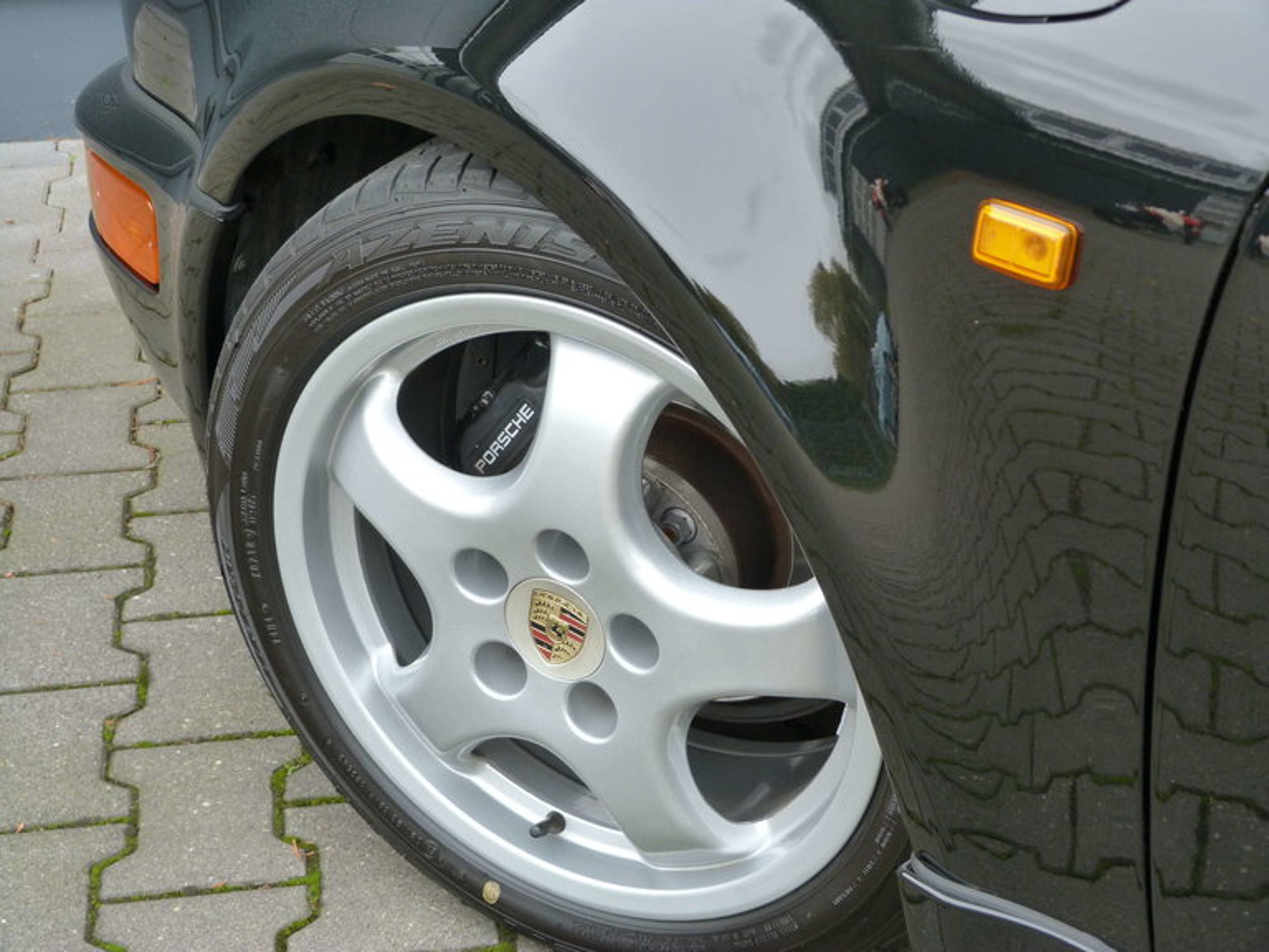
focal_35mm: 58
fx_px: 2126
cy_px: 476
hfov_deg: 33.2
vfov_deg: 25.2
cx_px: 634
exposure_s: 1/60
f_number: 3.2
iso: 160
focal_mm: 10.5
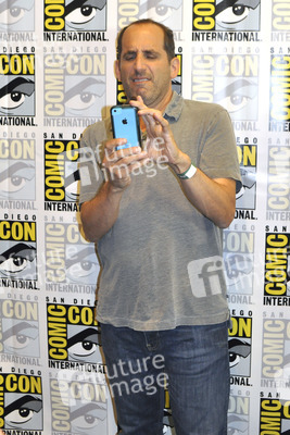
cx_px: 145
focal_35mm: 36
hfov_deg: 36.9
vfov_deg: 53.1
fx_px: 435
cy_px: 218
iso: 1000
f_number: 4.5
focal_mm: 24
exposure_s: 1/60
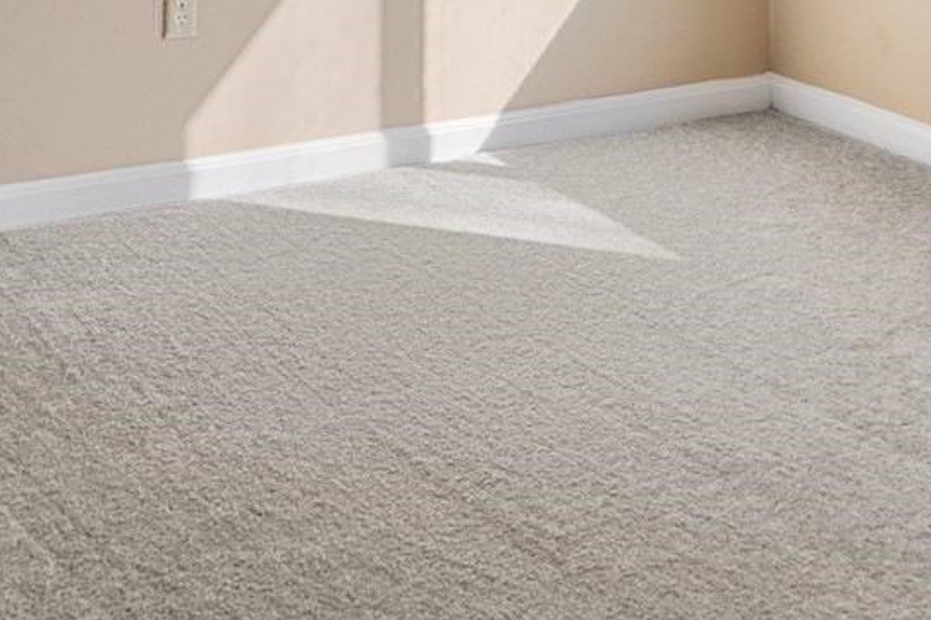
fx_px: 1758
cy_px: -375
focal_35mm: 68
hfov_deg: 29.6
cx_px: 386
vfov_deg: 17.5
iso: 200
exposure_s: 1/5
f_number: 8
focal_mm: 12
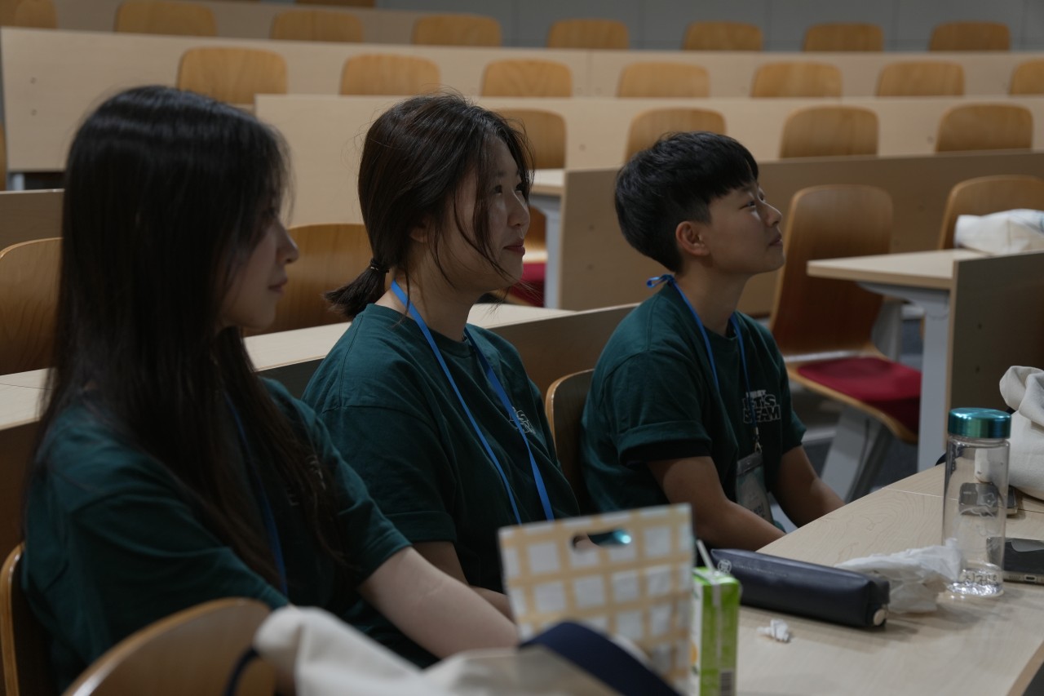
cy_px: 348
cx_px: 522
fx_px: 2044
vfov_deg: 19.3
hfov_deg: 28.7
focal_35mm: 70
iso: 320
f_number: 2.8
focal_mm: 47
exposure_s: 1/60
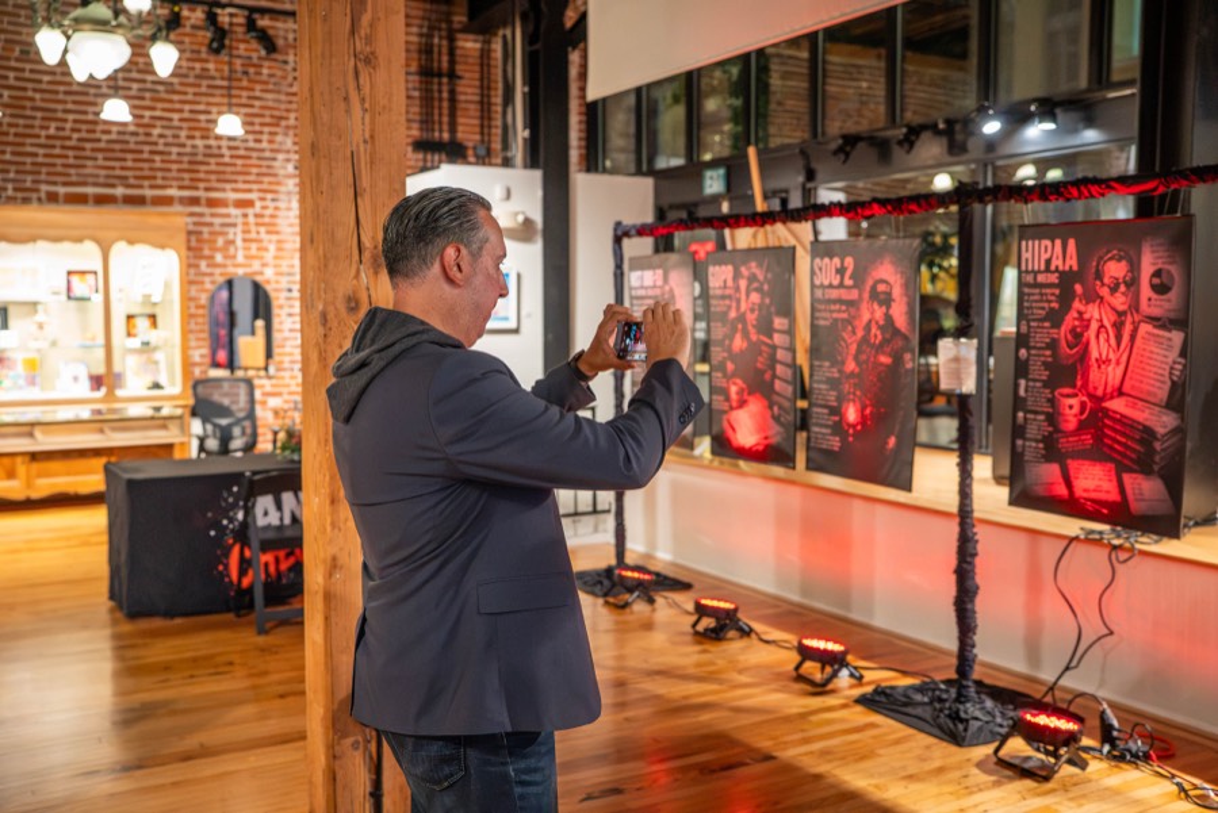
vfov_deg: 37.9
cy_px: 406
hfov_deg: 54.4
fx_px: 1185
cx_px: 609
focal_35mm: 35
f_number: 3.2
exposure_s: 1/320
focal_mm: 35
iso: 12800
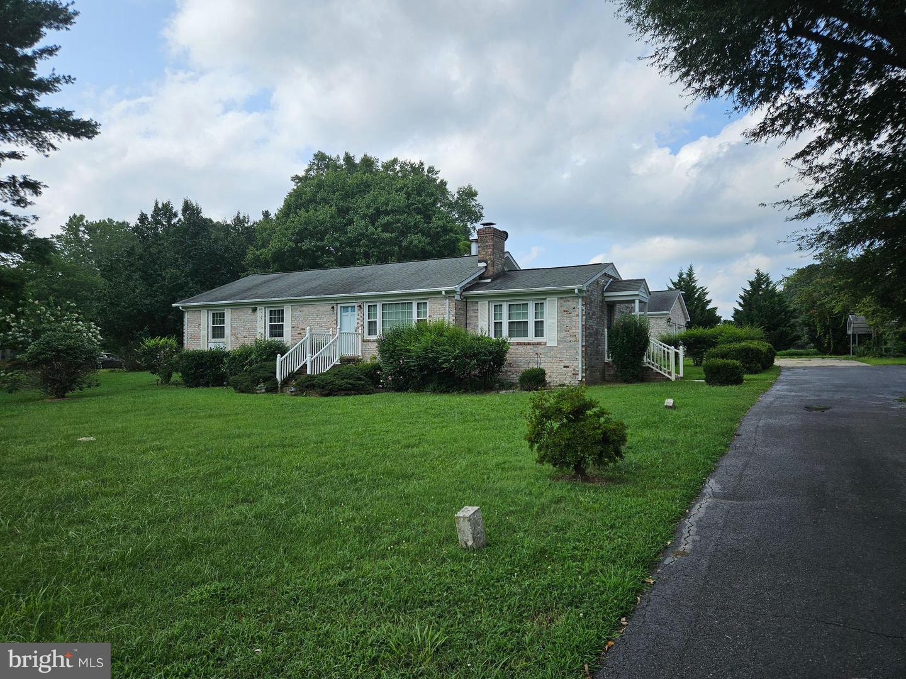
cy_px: 340
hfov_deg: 73.9
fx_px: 602
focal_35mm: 23
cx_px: 453
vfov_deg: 58.9
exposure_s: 1/1910
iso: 25
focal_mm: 5.4
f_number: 1.8
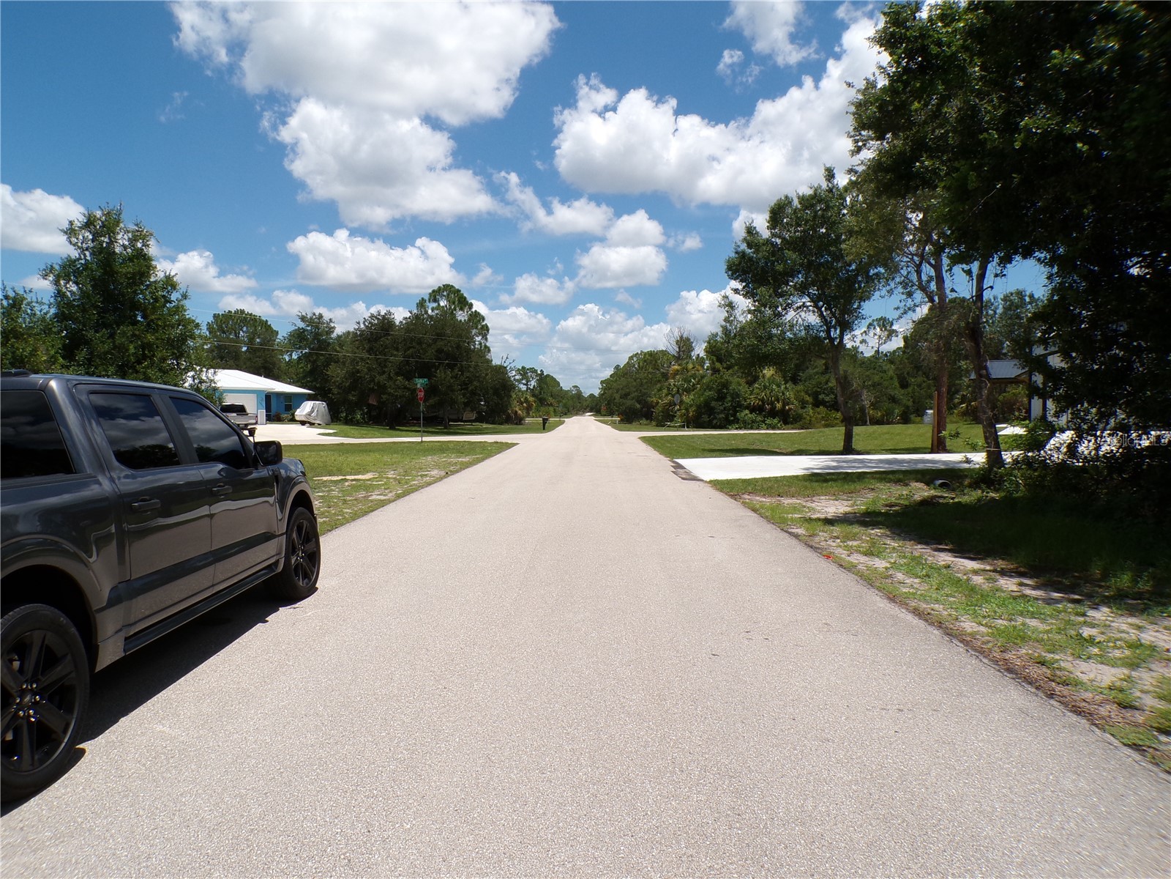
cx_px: 586
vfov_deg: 56.8
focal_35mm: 24
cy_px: 440
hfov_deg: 71.6
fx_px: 812
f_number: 5.8
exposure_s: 1/600
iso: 100
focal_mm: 4.3
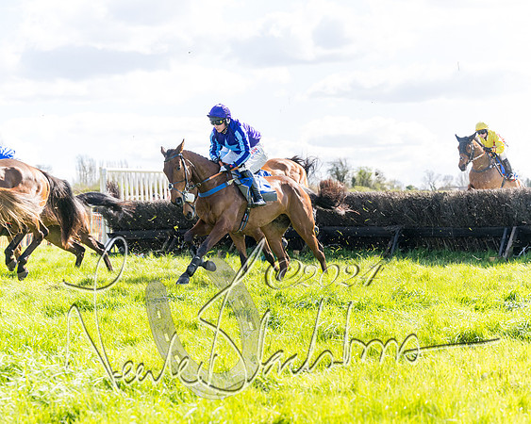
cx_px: 319
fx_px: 1238
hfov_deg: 24.2
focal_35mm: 79
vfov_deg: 19.4
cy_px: 212
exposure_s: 1/1600
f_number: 4
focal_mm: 70
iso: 400
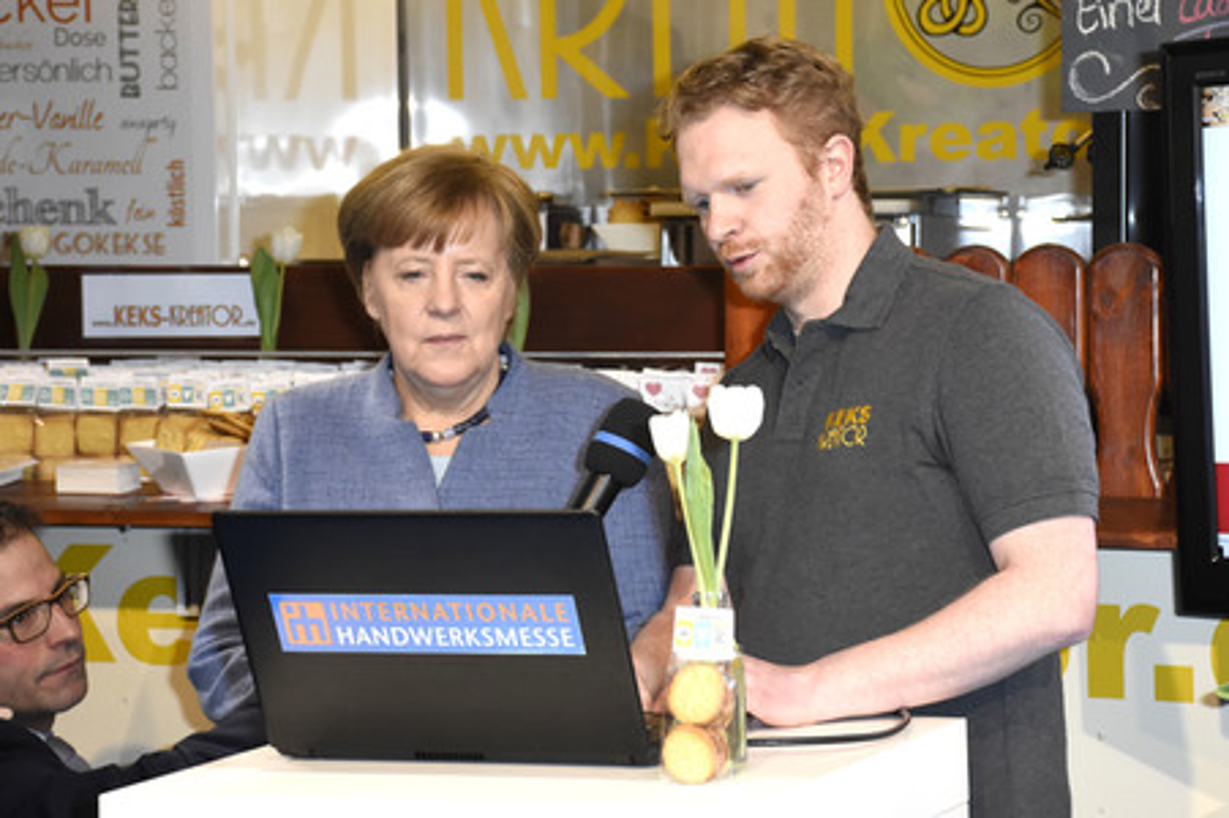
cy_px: 409
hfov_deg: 24.2
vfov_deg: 16.2
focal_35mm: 84
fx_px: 2865
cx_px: 614
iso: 1600
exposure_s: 1/60
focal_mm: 56
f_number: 6.3
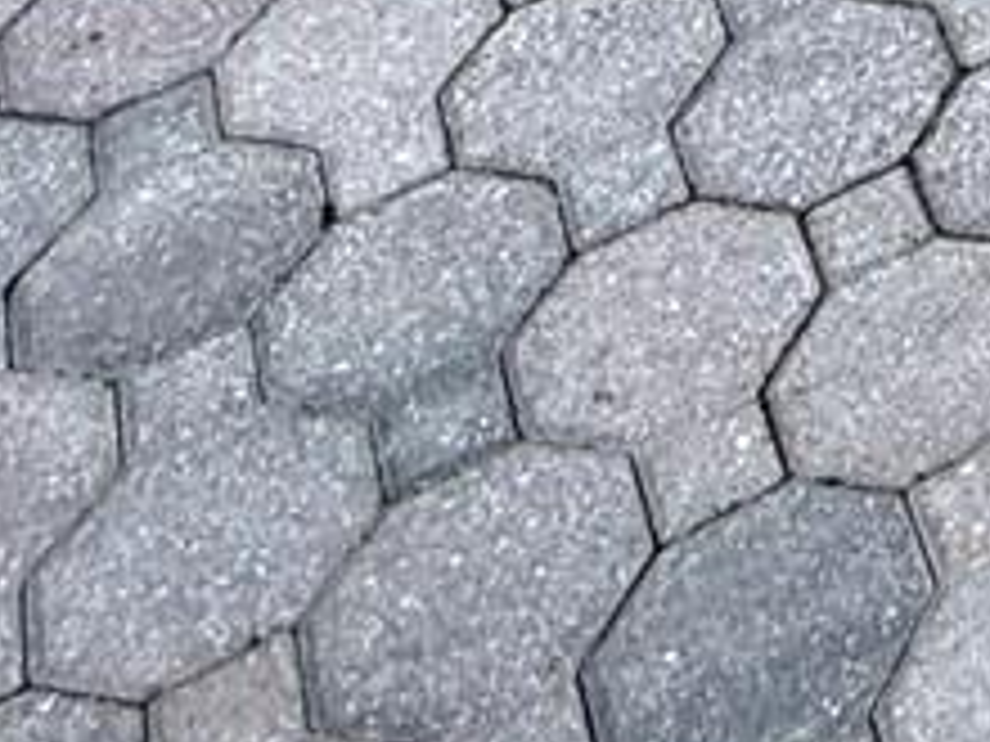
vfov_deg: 9.5
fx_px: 2917
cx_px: 2034
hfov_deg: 15.2
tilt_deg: -9.7
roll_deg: -0.3
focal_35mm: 102
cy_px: -1754
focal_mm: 2.22
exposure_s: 1/222
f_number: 2.2
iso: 50
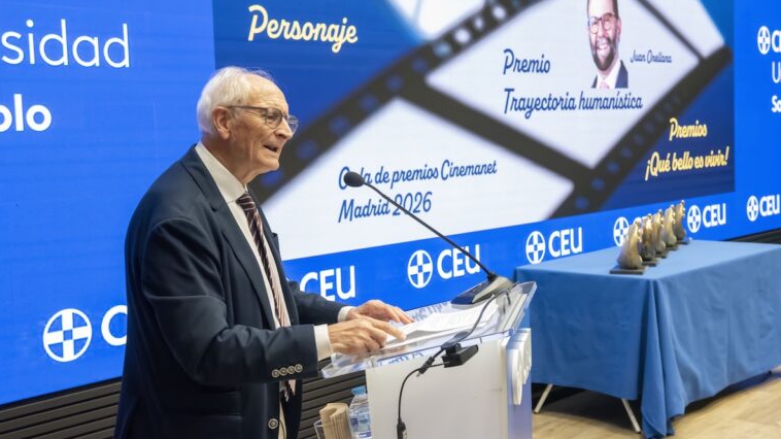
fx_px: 1056
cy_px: 192
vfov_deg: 23.5
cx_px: 392
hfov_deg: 40.6
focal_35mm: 51
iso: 11400
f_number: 7.1
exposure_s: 1/100
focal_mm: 48
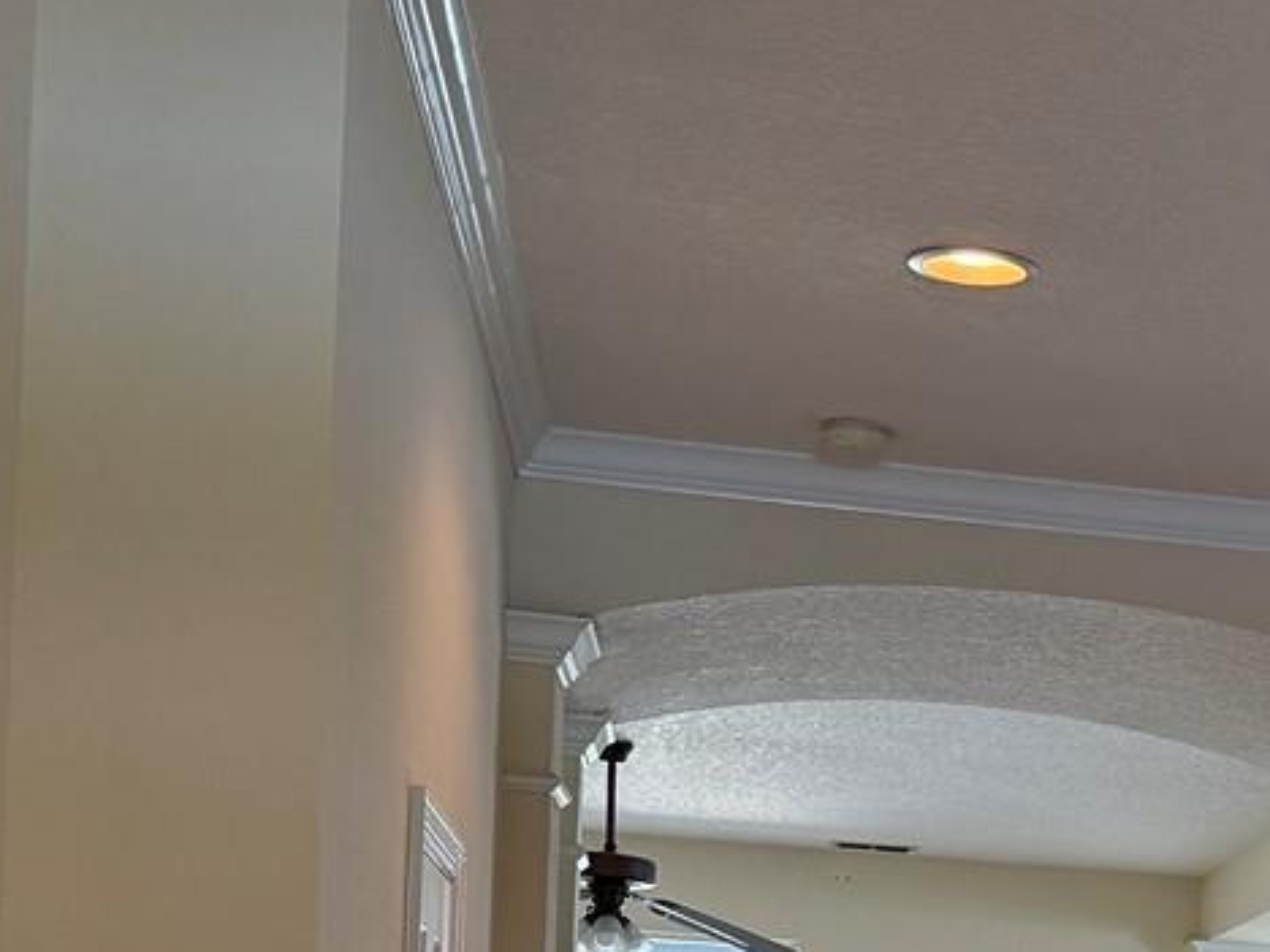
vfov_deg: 16.9
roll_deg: -2.7
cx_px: 1400
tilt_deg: +0.9
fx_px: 3008
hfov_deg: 22.5
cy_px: 1267
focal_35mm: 82
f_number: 1.78
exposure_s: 1/120
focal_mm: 6.76
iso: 250
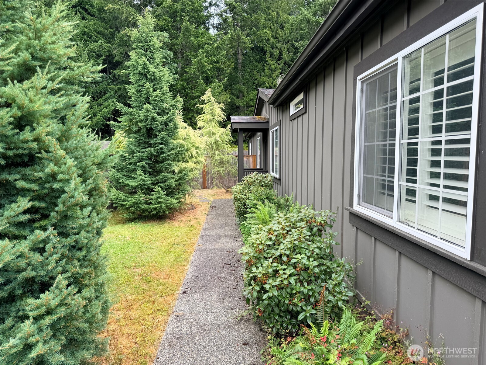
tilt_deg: -4.3
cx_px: 243
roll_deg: +0.8
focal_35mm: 24
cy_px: 182
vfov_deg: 56.8
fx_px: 337
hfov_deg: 71.6
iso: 80
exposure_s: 1/796
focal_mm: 6.76
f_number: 1.78
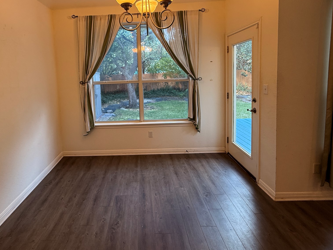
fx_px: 183
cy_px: 87
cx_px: 137
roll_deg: +2.8
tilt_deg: -4.3
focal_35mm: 19
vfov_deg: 67.2
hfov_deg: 83.9
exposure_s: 1/120
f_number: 2.2
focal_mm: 2.22
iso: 160
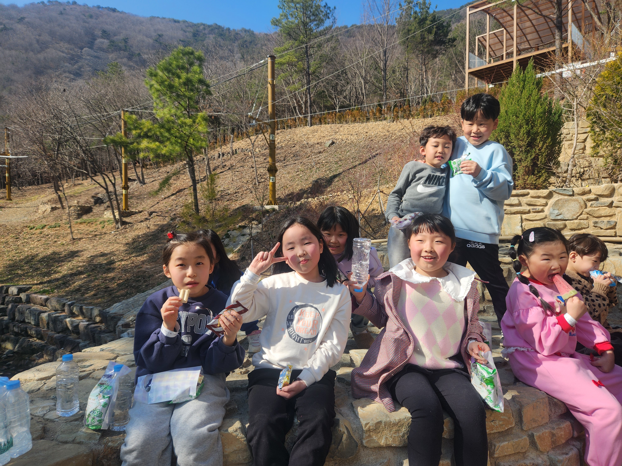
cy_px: 233
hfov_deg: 73.9
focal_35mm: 23
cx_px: 311
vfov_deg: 58.9
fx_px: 413
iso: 20
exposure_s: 1/1090
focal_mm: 5.4
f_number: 1.8
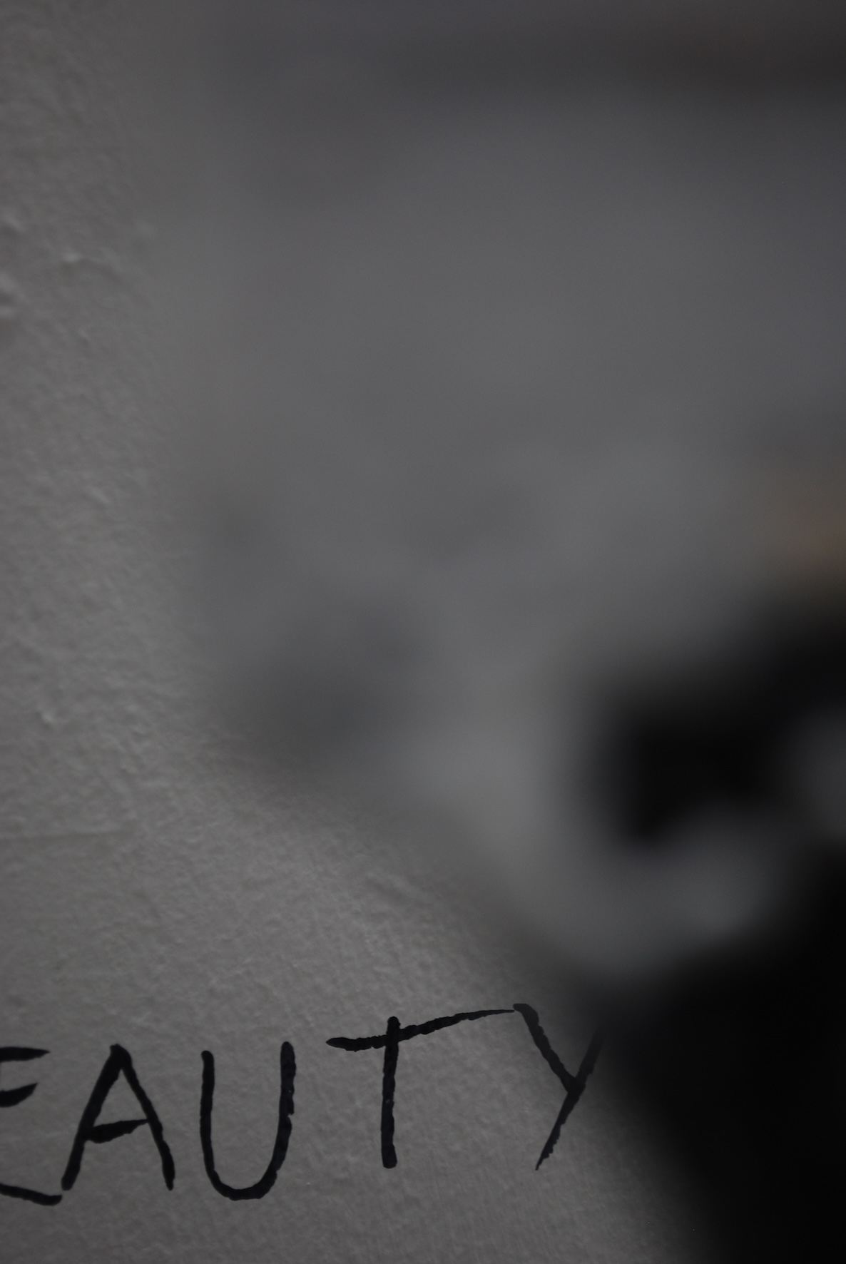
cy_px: 632
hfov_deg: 16.6
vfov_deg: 24.6
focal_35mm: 82
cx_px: 423
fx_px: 2900
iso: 200
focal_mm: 55
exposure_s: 1/40
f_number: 5.6
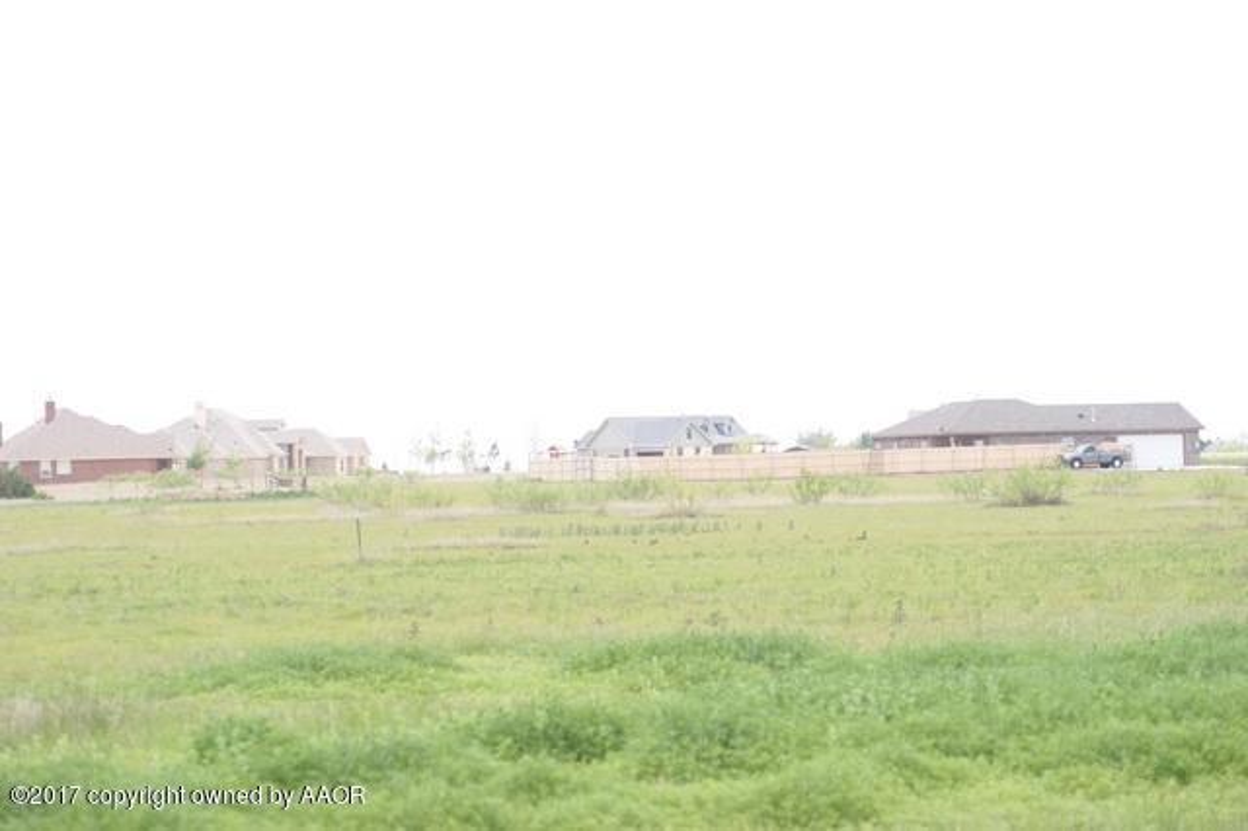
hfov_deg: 13.7
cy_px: 416
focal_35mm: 150
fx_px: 5197
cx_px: 624
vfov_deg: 9.1
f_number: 5.6
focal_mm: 100
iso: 100
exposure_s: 1/1000
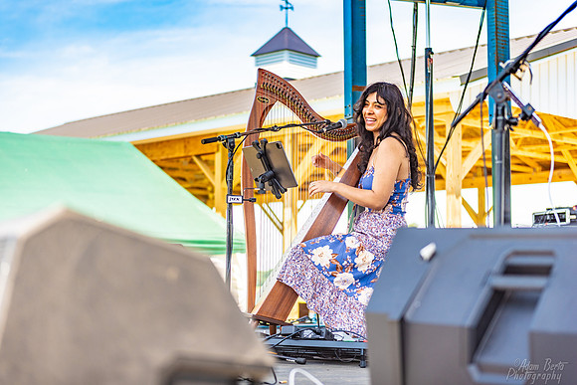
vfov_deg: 19.5
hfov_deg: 28.8
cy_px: 192
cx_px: 288
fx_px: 1122
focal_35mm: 70
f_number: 2.8
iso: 100
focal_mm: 70
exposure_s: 1/500
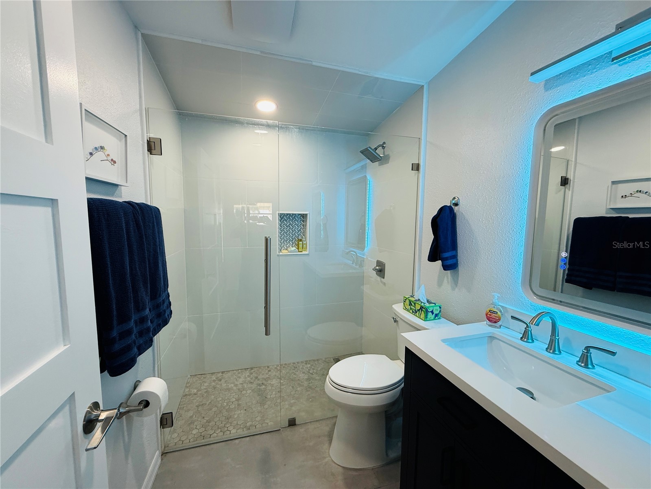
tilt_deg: -3.7
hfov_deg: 102.1
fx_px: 263
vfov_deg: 85.7
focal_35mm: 14
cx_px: 326
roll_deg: -1.8
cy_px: 244
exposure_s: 1/120
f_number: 2.2
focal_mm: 2.22
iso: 160
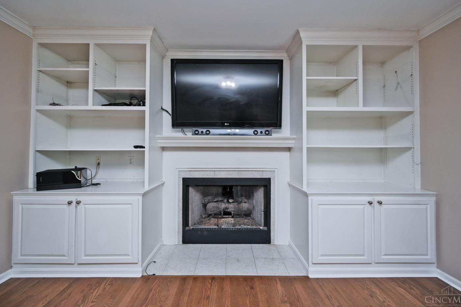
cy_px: 146
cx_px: 229
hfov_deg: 100.4
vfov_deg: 77.3
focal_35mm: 15
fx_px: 192
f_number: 4
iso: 400
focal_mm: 14
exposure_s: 1/60
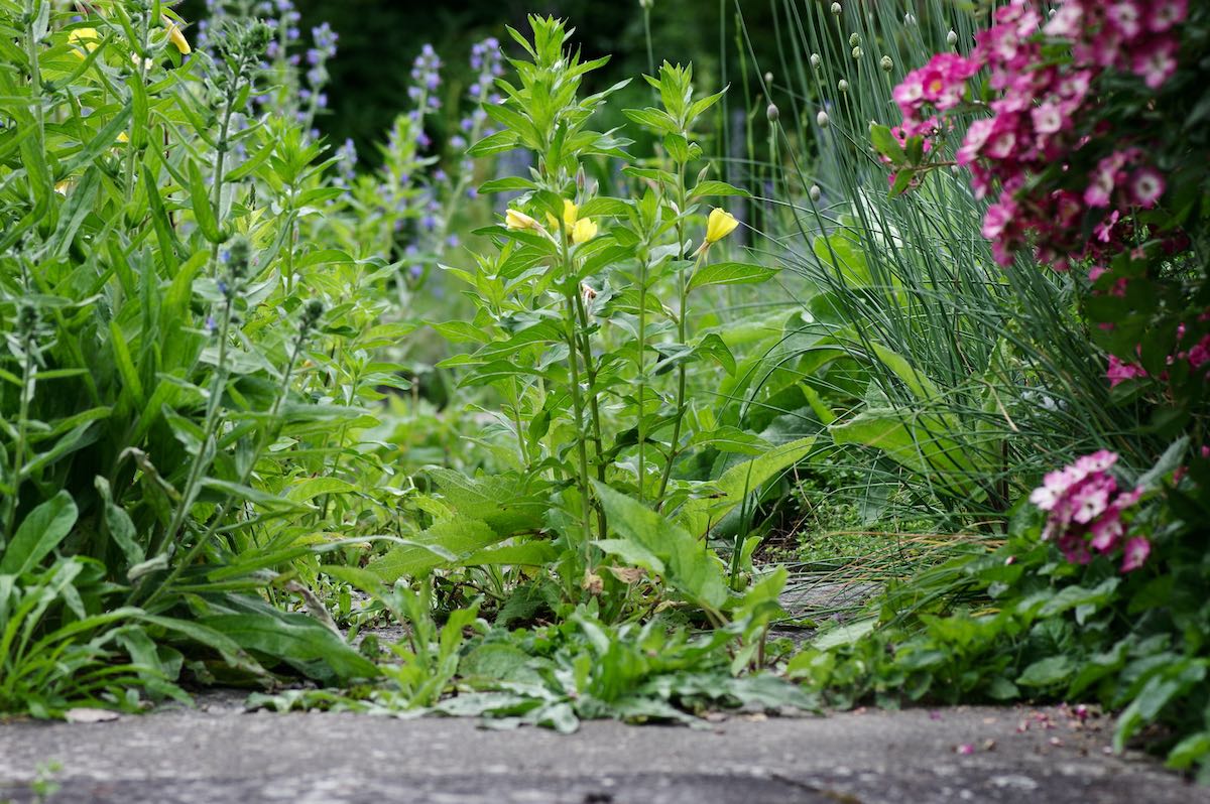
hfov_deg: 13.7
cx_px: 605
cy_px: 402
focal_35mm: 150
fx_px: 5037
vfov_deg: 9.1
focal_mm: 100
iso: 400
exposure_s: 1/500
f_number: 5.6
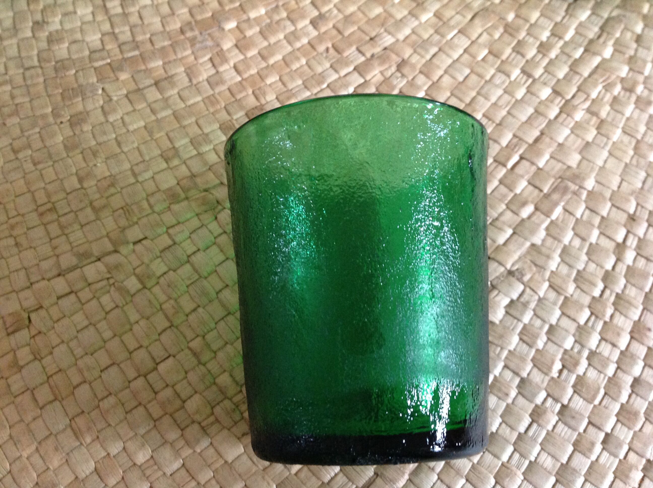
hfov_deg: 52.7
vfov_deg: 40.6
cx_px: 326
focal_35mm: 35
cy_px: 244
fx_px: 659
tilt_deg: -70.3
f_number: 2.4
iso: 400
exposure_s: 1/15
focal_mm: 4.28
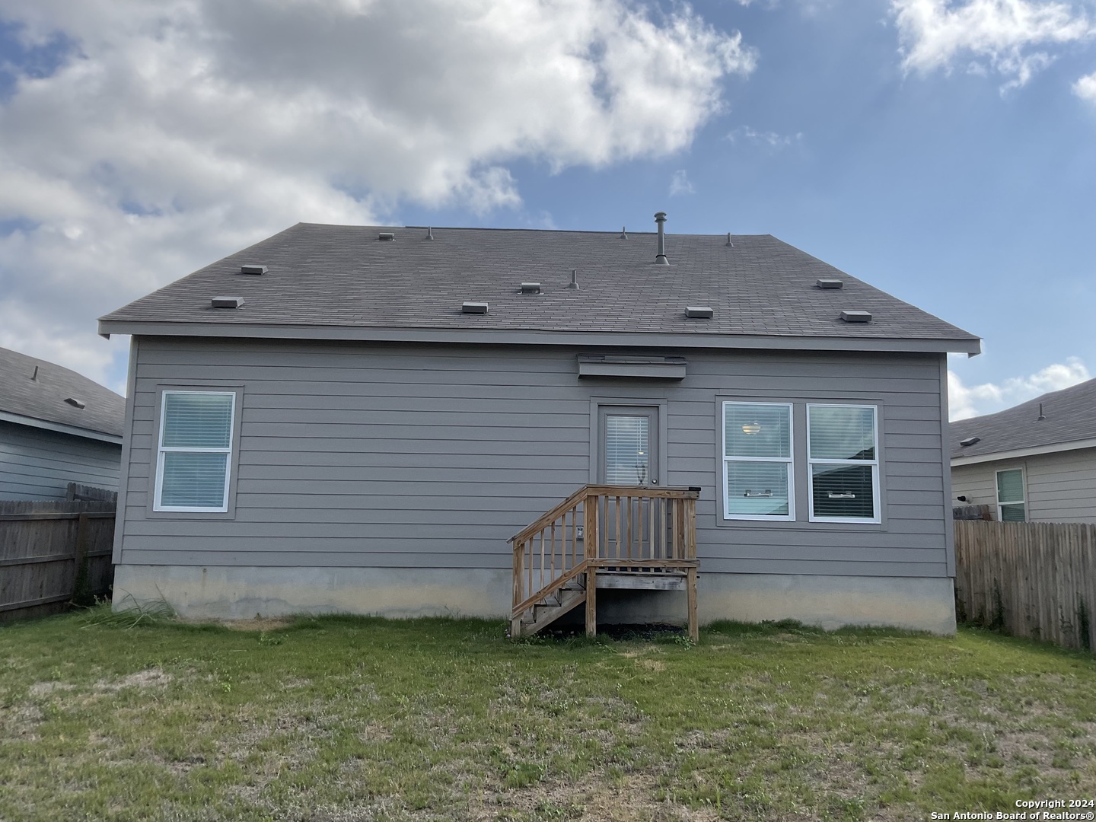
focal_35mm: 29
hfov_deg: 61.7
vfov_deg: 48.2
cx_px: 548
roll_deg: -1.4
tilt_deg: +8.5
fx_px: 918
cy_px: 411
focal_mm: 3
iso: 16
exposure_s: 1/2227
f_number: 1.8
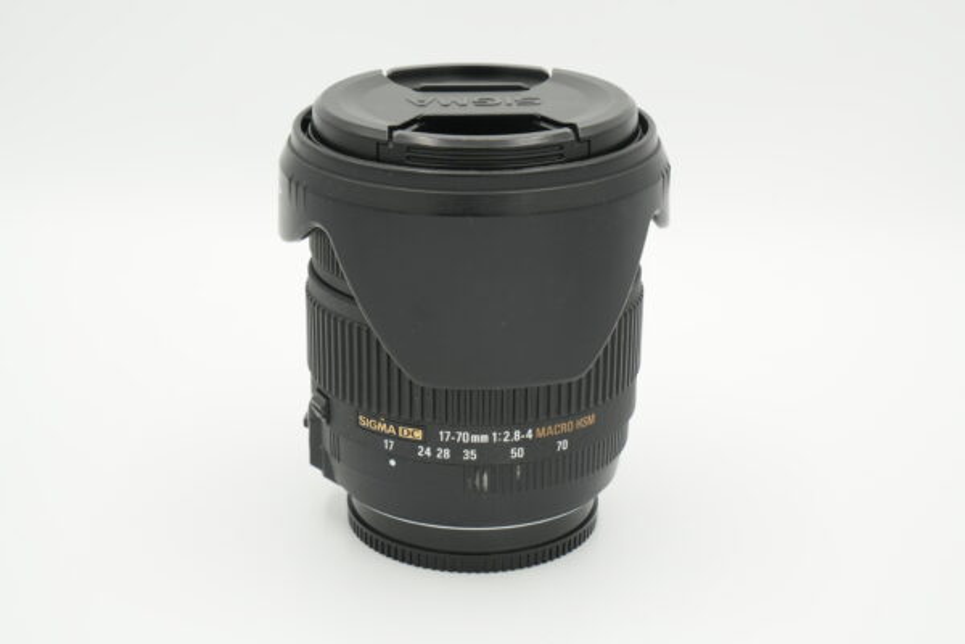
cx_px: 482
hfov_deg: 27.5
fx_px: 1970
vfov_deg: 18.5
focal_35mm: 74
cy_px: 322
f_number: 11
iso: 320
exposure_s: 1/80
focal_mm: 49
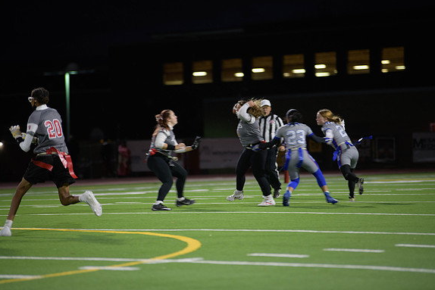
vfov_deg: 6.8
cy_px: 146
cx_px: 218
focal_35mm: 202
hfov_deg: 10.2
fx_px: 2441
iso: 1000
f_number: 2.8
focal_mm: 200
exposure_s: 1/200
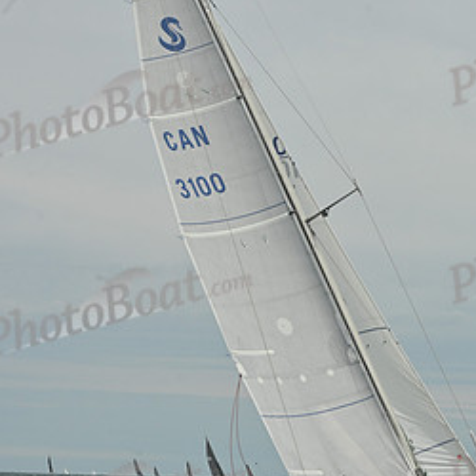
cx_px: 351
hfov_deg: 12.6
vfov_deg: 12.6
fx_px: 2147
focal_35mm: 138
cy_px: 183
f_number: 13
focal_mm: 70
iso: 320
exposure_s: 1/1250
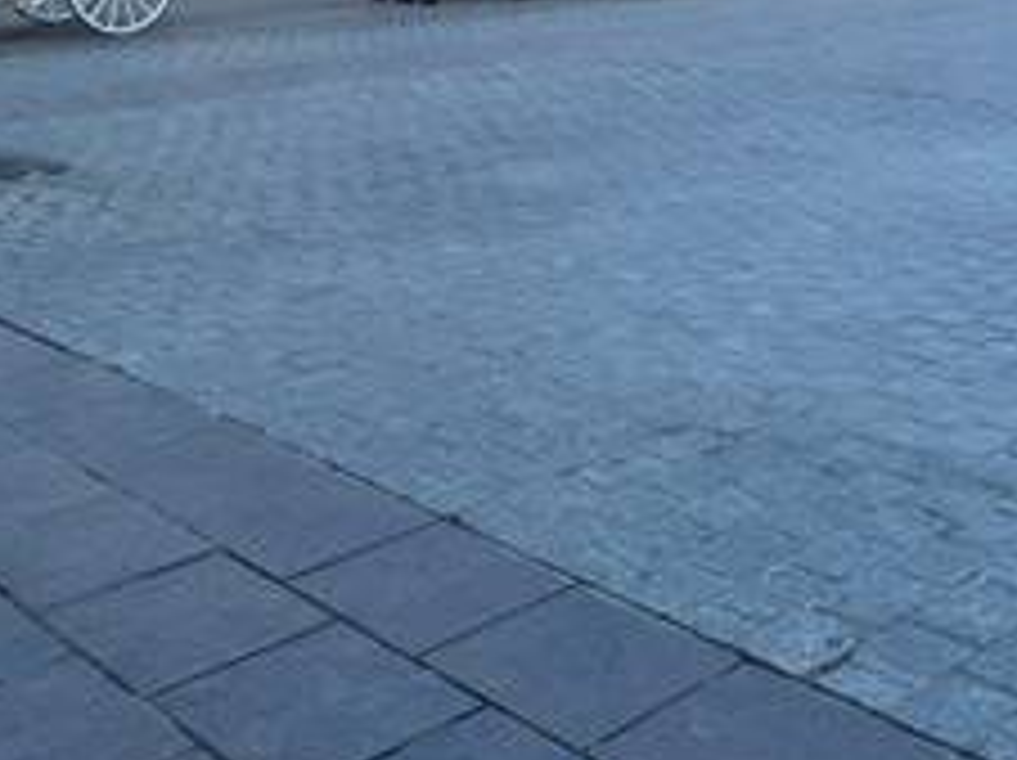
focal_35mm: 51
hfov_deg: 37.5
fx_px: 1497
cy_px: -27
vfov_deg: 26.7
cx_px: 482
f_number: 1.78
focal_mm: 6.76
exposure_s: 1/121
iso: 64
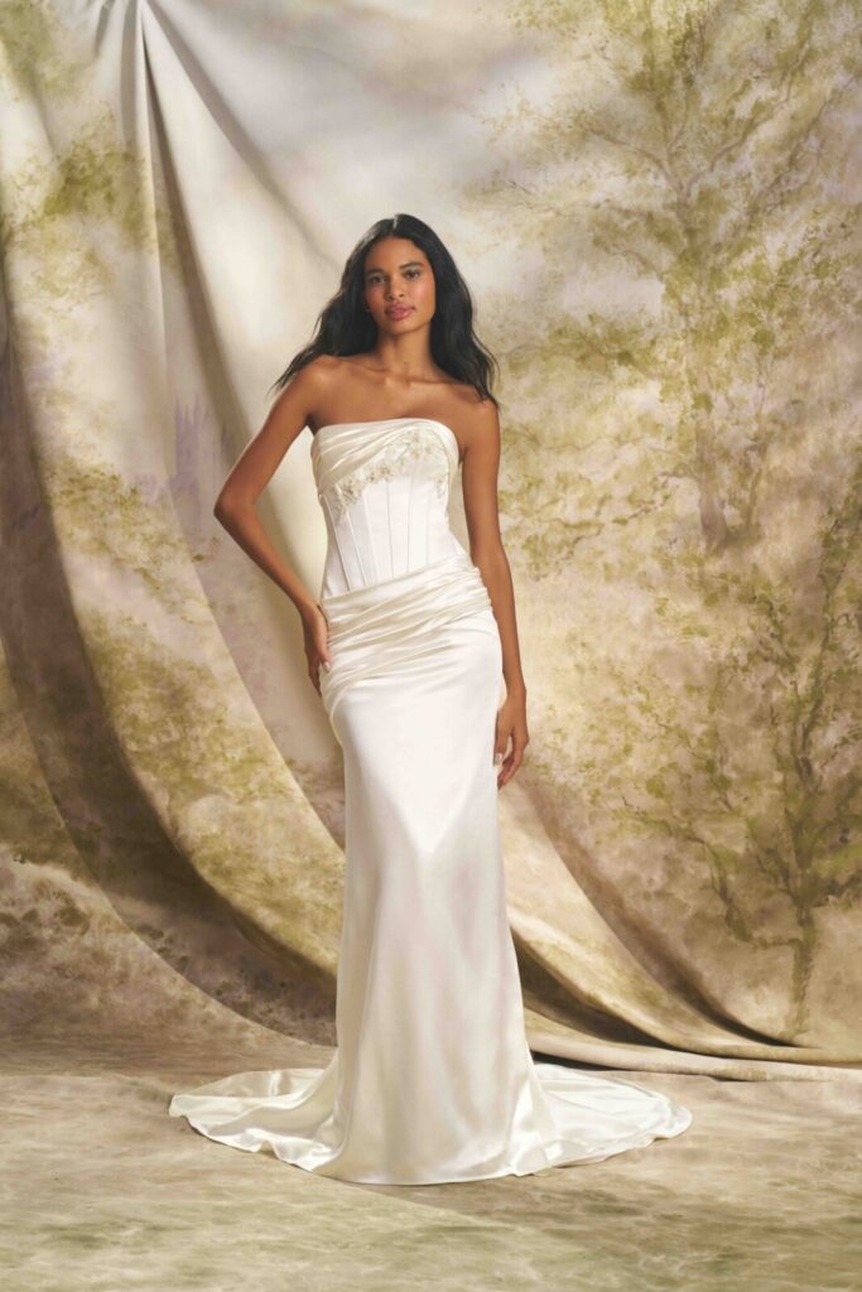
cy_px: 646
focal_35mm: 70
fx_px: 2513
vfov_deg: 28.8
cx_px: 431
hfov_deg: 19.5
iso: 800
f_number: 5
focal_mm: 70
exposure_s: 1/160
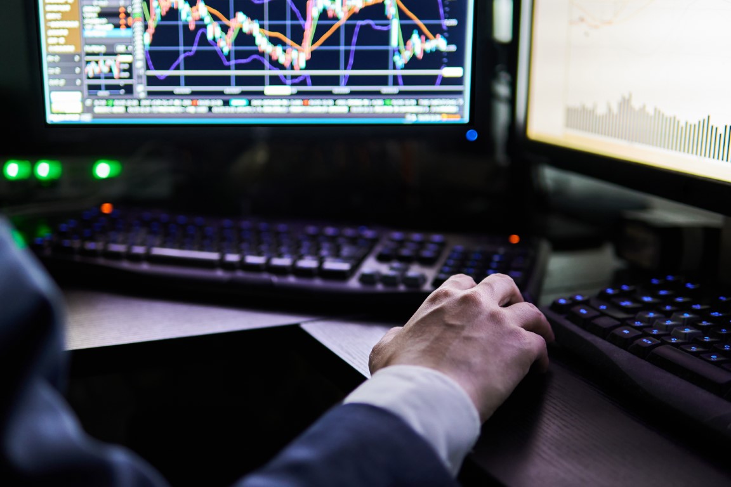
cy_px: 244
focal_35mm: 45
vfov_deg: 29.9
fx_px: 914
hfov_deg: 43.6
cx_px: 366
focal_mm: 30
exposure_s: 1/30
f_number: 1.6
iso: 800
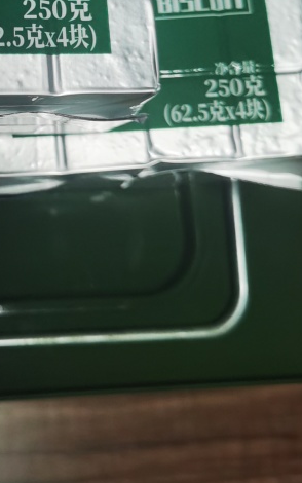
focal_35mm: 65
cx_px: -73
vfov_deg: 30.5
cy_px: 76
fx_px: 855
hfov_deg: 18.8
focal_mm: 5.58
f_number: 1.8
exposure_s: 1/120
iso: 160
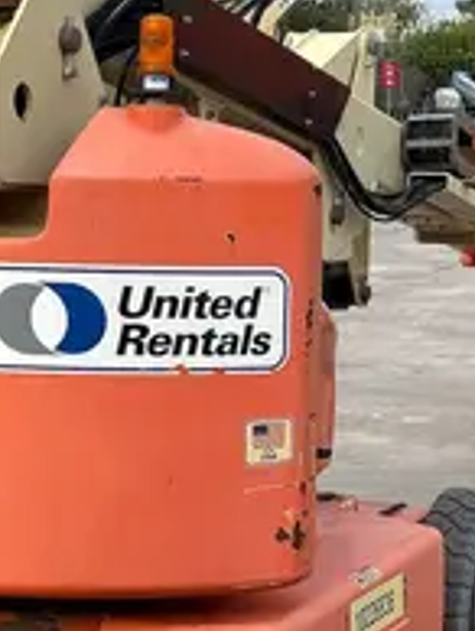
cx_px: 241
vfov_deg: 19.7
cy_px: 551
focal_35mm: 98
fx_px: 1789
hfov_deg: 15.1
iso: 50
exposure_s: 1/2404
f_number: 1.5
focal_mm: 5.7
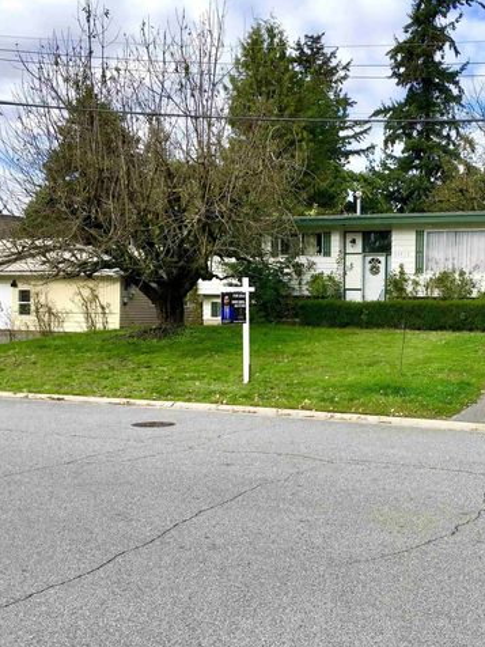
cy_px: 322
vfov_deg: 47.9
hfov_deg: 35.4
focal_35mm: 39
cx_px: 402
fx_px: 729
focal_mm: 4.15
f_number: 2.2
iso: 25
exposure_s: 1/810
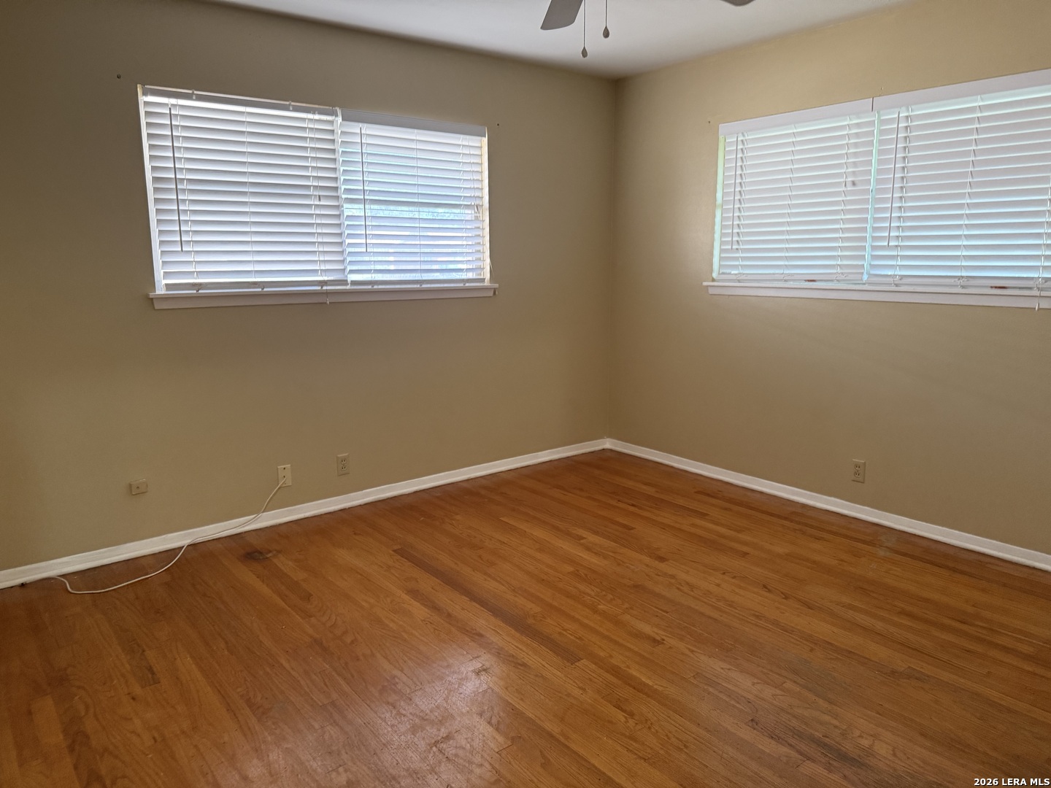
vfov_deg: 56.8
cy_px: 394
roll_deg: +1.2
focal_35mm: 24
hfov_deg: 71.6
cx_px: 526
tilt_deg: -10.0
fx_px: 729
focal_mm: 6.76
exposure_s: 1/60
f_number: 1.78
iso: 400
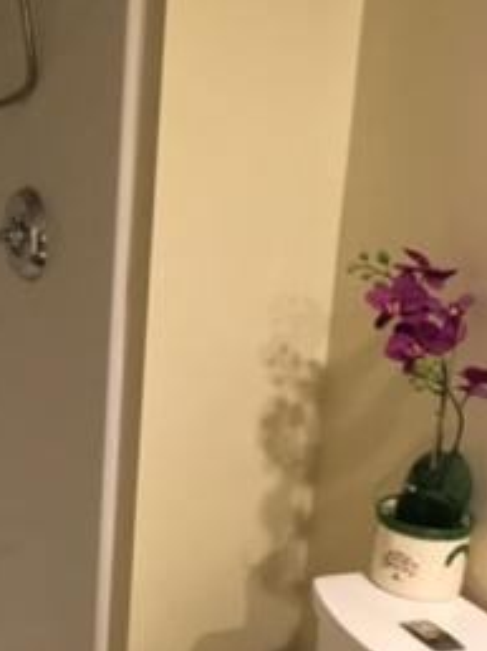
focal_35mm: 72
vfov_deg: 27.0
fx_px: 1353
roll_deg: +0.4
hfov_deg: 19.3
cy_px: 399
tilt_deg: -17.5
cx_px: -96
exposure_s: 1/30
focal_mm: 4.15
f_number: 2.2
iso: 160
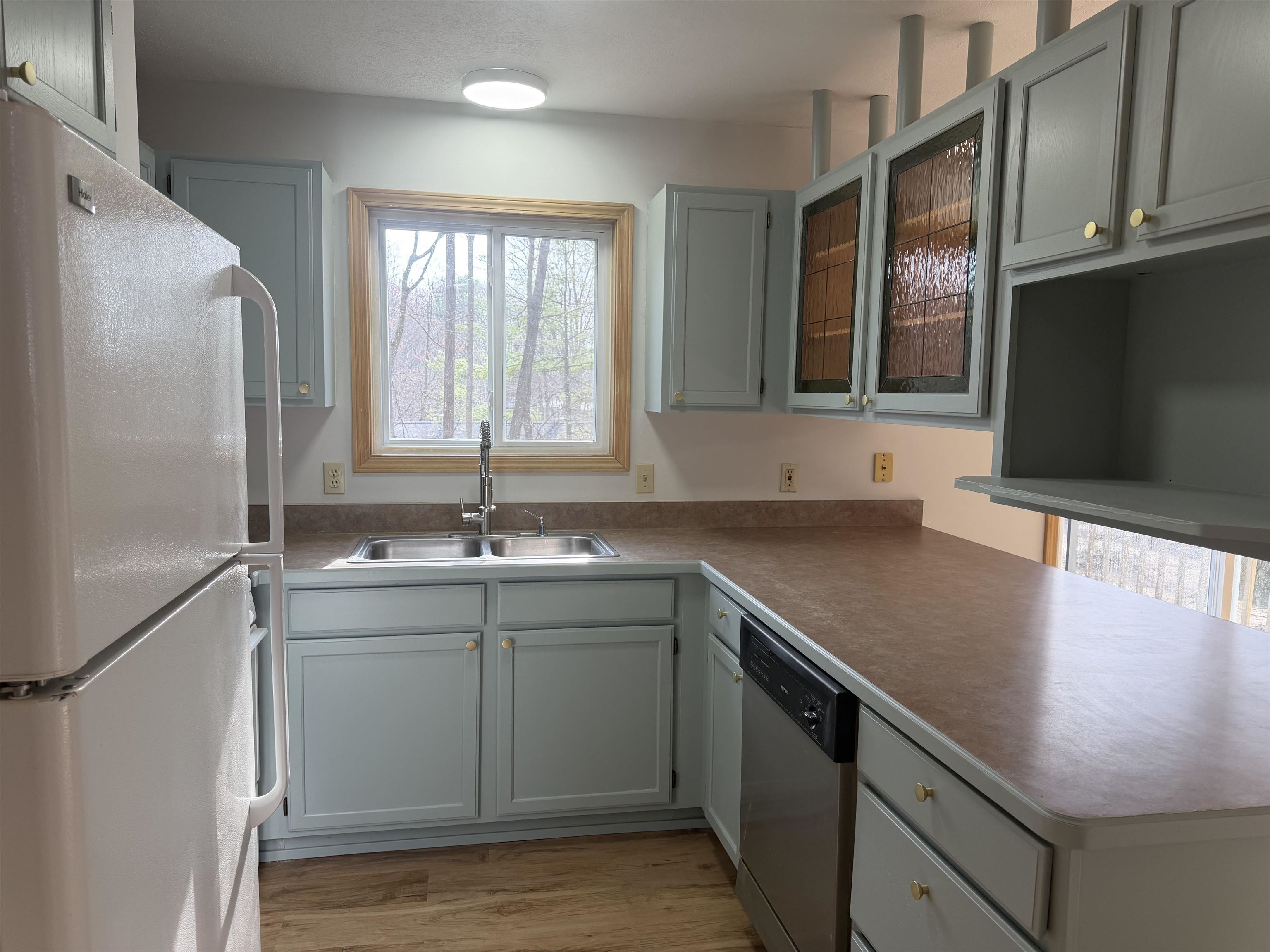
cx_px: 635
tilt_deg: -6.8
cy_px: 476
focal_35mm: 24
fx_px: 881
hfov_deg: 71.6
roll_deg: +0.0
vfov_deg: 56.8
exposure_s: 1/178
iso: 80
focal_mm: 6.76
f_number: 1.78
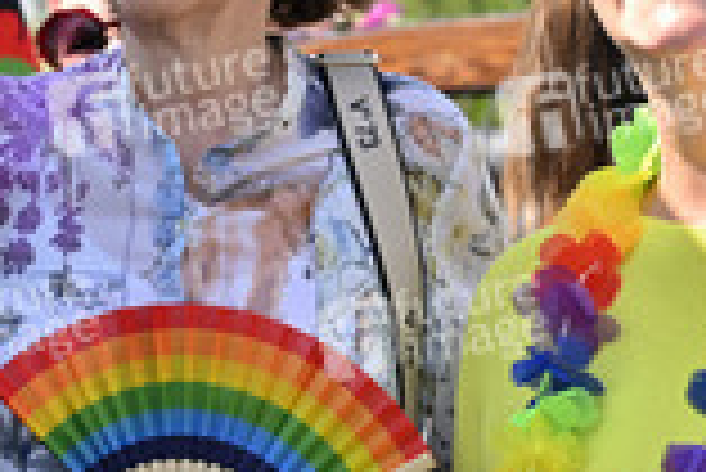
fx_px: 2984
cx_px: 43
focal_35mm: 152
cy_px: -9
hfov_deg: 13.4
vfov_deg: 9.0
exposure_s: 1/400
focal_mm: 53
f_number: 4
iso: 64
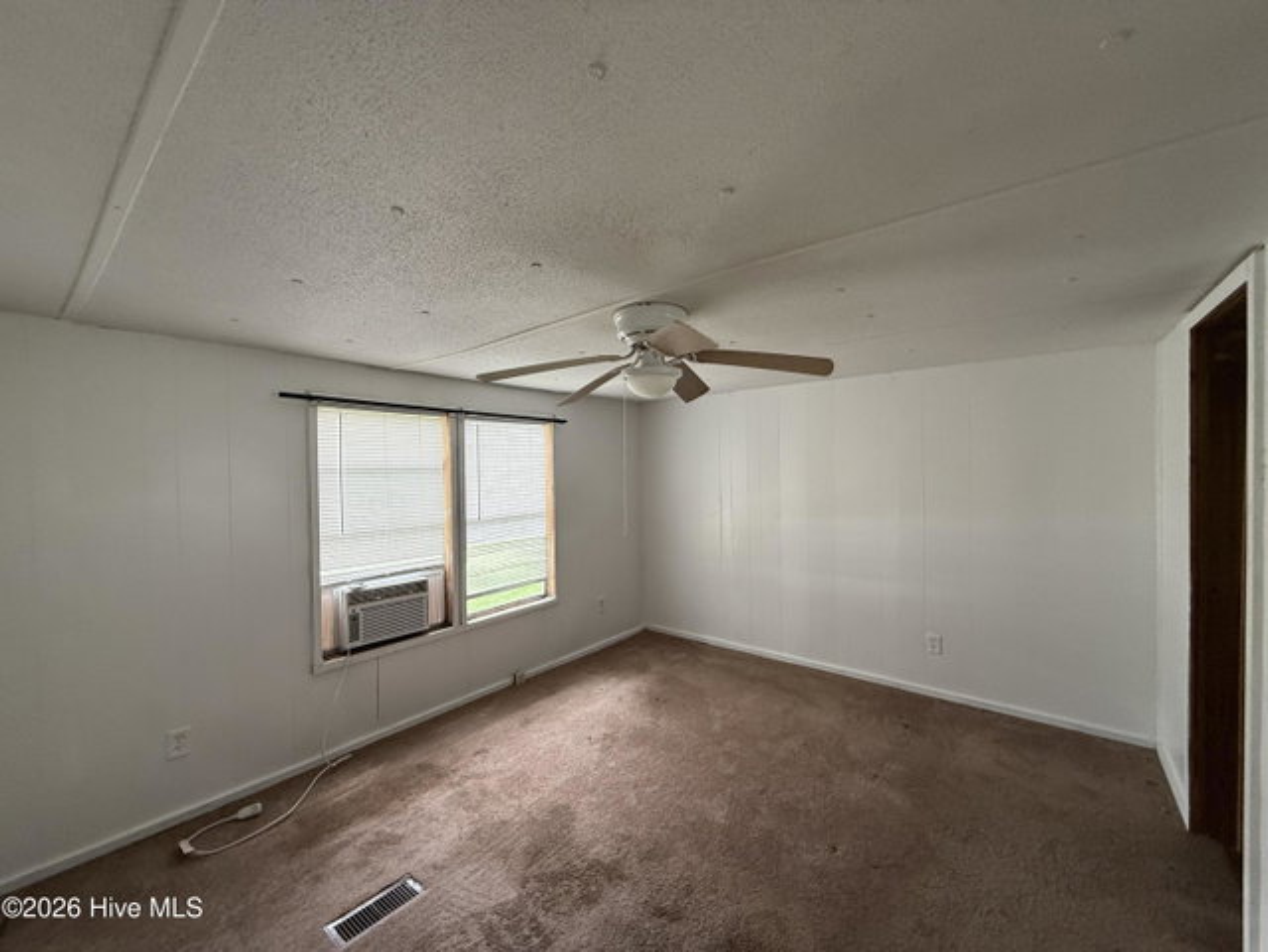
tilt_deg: +0.7
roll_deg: +1.1
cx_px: 634
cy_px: 476
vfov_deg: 85.7
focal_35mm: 14
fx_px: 513
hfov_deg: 102.0
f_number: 2.2
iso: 125
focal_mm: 2.22
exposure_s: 1/99
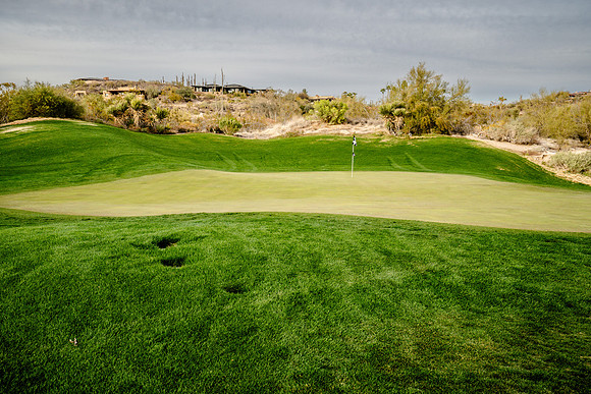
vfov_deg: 37.9
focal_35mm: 35
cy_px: 197
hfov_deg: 54.4
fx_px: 575
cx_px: 296
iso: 500
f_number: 9
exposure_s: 1/320
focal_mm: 35
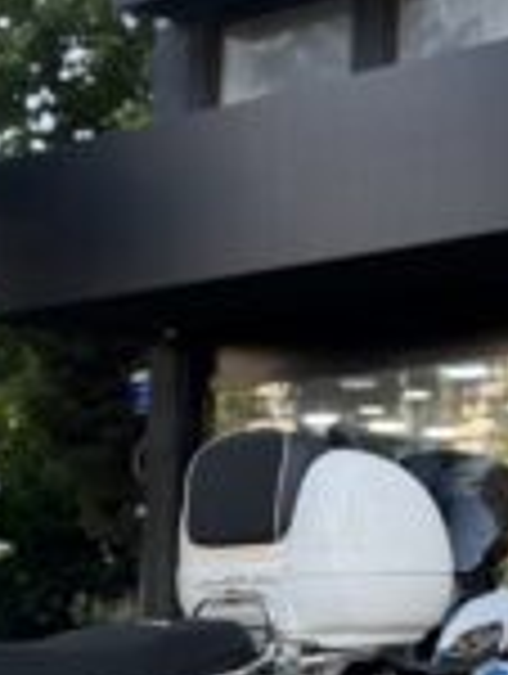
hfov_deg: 12.2
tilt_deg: -2.7
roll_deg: -0.8
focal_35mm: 119
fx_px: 2322
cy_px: 754
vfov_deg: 16.0
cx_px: -81
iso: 64
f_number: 1.78
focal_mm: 6.76
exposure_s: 1/280
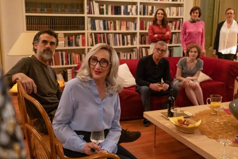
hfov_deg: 47.4
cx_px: 119
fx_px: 271
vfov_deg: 32.6
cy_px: 80
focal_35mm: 41
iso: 6400
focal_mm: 27.4
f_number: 2.8
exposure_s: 1/125
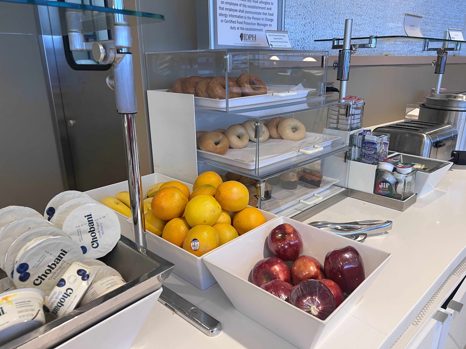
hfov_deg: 67.3
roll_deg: +2.0
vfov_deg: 53.1
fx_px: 350
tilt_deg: -18.2
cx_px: 233
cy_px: 174
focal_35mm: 26
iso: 80
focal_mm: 5.7
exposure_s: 1/60
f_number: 1.5
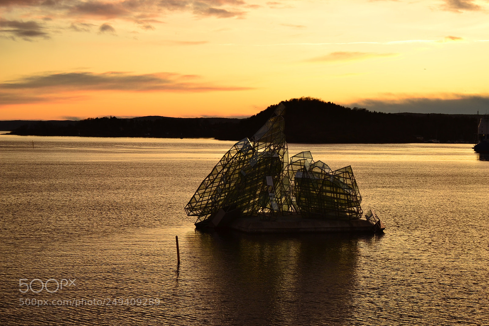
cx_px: 244
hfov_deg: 24.6
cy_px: 163
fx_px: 1120
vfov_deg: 16.5
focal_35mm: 82
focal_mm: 55
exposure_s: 1/80
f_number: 5.6
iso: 100
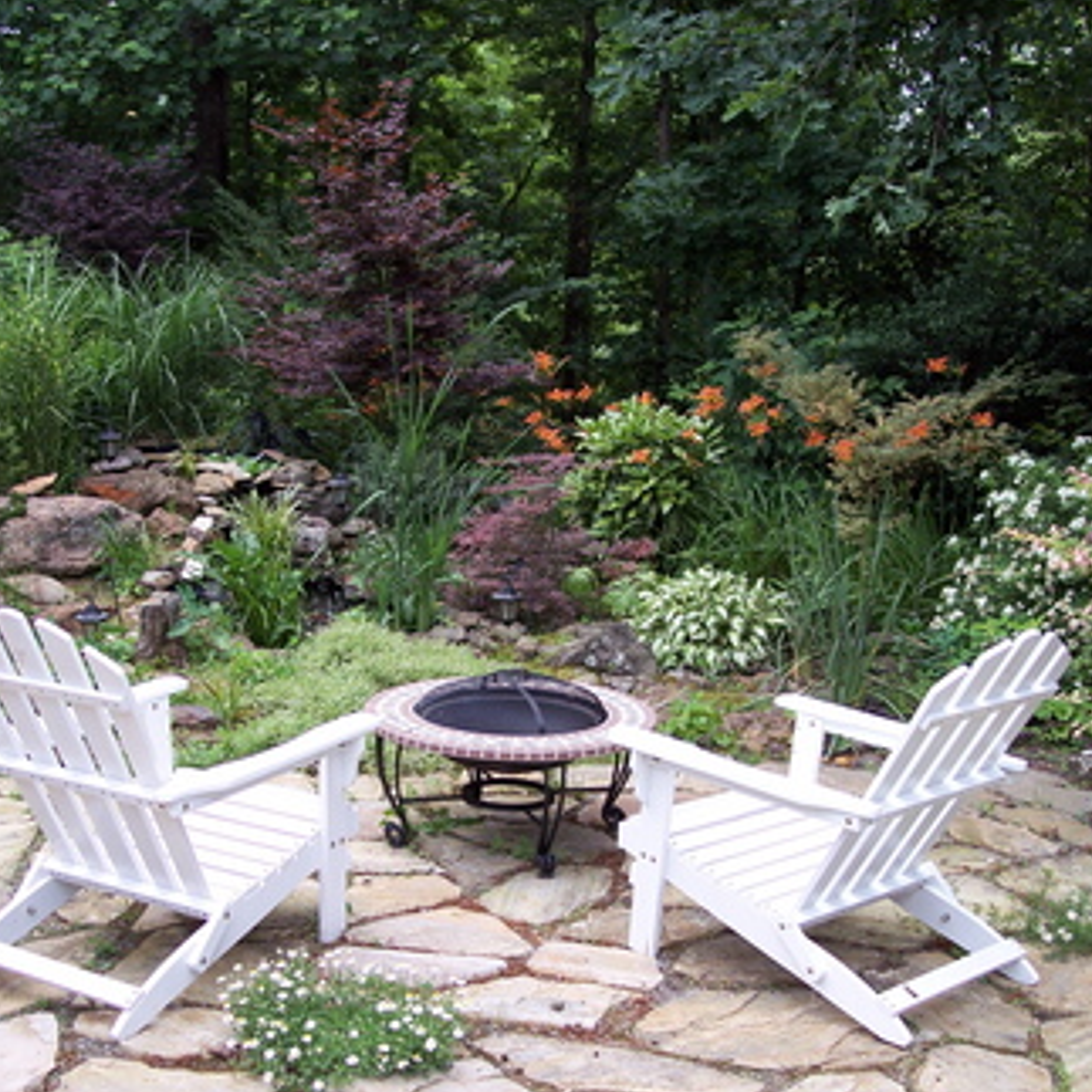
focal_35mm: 47
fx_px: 1677
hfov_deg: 36.0
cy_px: 541
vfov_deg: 36.1
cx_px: 507
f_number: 3.4
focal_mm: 8
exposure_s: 1/180
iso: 100
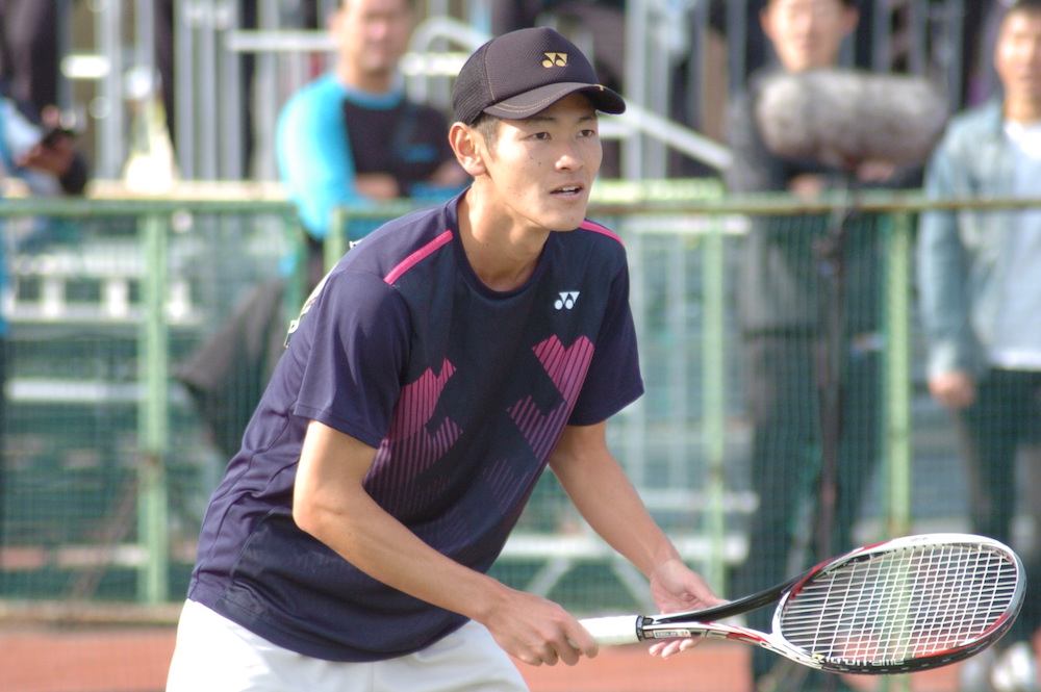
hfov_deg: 4.6
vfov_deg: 3.0
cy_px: 346
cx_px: 520
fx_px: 13001
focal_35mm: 450
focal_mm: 300
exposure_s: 1/500
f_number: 5.6
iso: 500
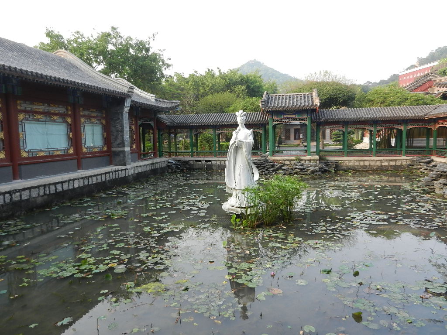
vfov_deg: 54.9
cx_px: 224
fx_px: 323
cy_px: 168
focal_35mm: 25
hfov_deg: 69.4
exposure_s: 1/125
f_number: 3.5
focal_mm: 4.5
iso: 160
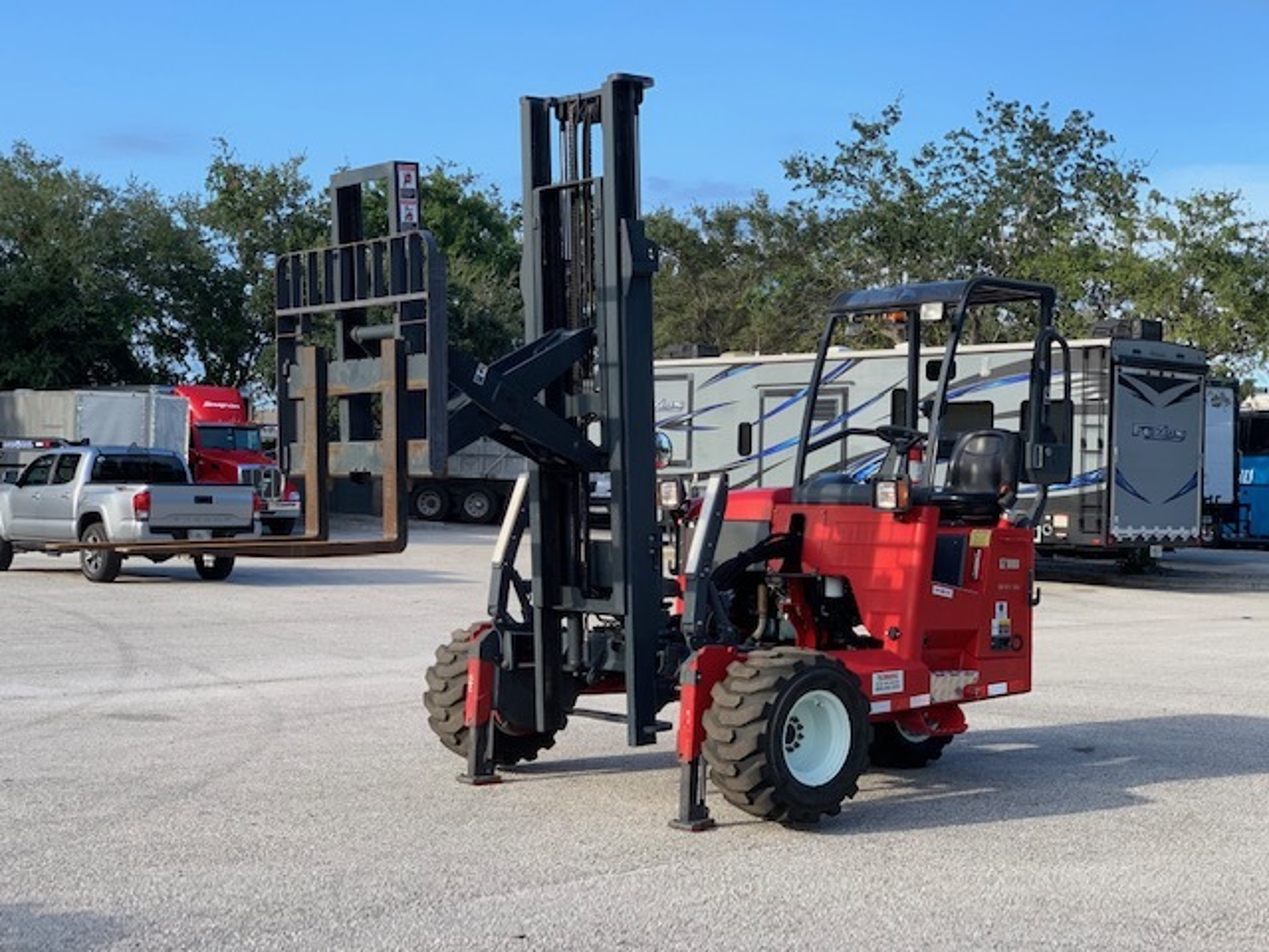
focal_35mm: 52
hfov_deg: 36.8
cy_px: 476
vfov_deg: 28.0
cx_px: 634
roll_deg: -1.8
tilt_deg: -0.2
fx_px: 1906
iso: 16
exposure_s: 1/176
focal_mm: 6
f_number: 2.4
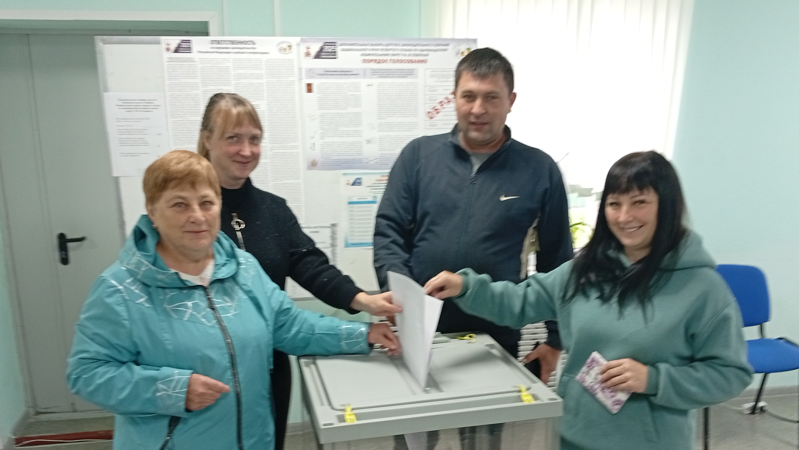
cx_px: 397
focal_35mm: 36
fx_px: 763
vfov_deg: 32.4
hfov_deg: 55.3
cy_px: 320
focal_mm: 3.98
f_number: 1.8
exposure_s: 1/33.3
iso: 302
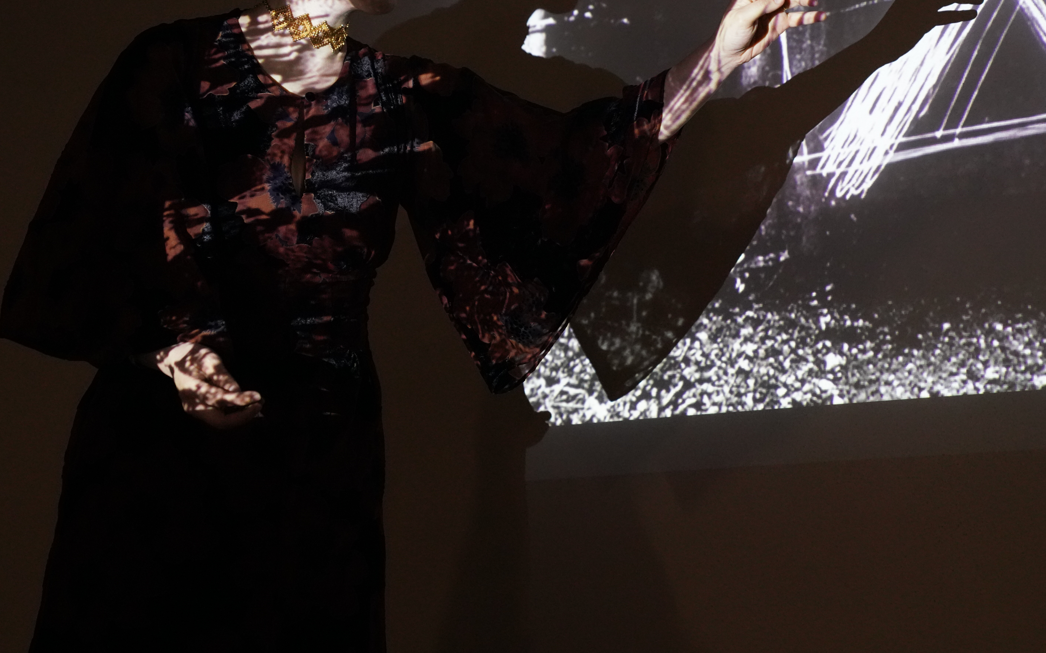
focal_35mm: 100
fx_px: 2851
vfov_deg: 13.0
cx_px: 594
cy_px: 180
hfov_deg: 20.8
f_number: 2.8
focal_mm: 70
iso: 5000
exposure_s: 1/320
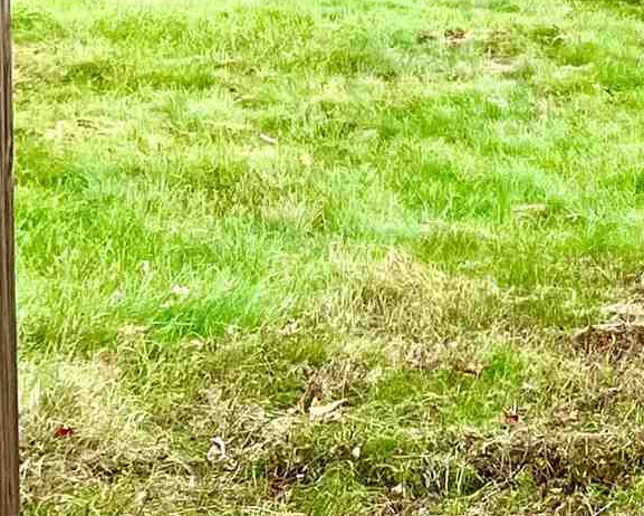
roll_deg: -0.5
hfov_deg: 11.6
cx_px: 1564
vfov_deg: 11.3
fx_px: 2574
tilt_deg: -5.1
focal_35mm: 135
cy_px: -23
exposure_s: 1/991
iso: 50
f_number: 1.5
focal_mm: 5.7
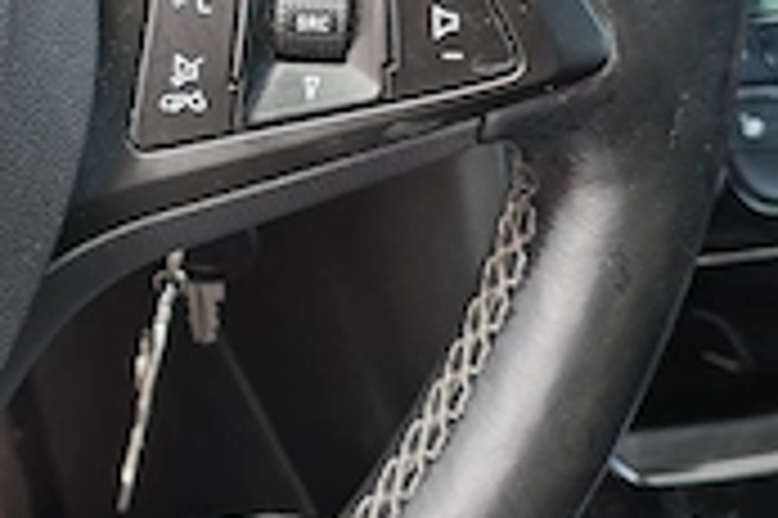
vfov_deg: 14.2
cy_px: -32
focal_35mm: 94
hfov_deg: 21.0
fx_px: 2029
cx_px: 9
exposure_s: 1/155
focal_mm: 4.94
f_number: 1.59
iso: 50
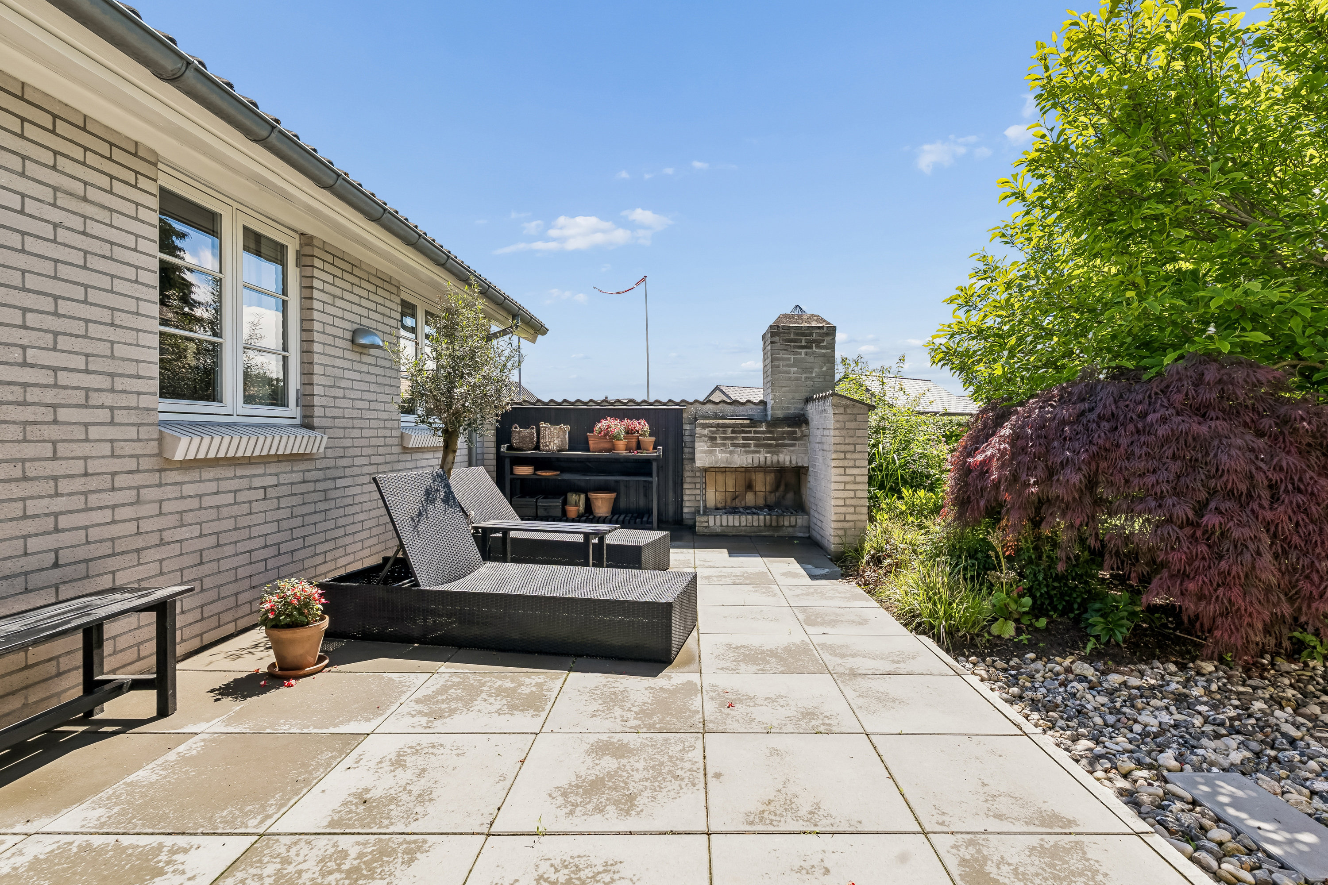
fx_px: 646
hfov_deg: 91.6
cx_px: 664
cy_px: 442
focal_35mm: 18
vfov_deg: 68.9
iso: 200
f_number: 8
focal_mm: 17.5
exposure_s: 1/250
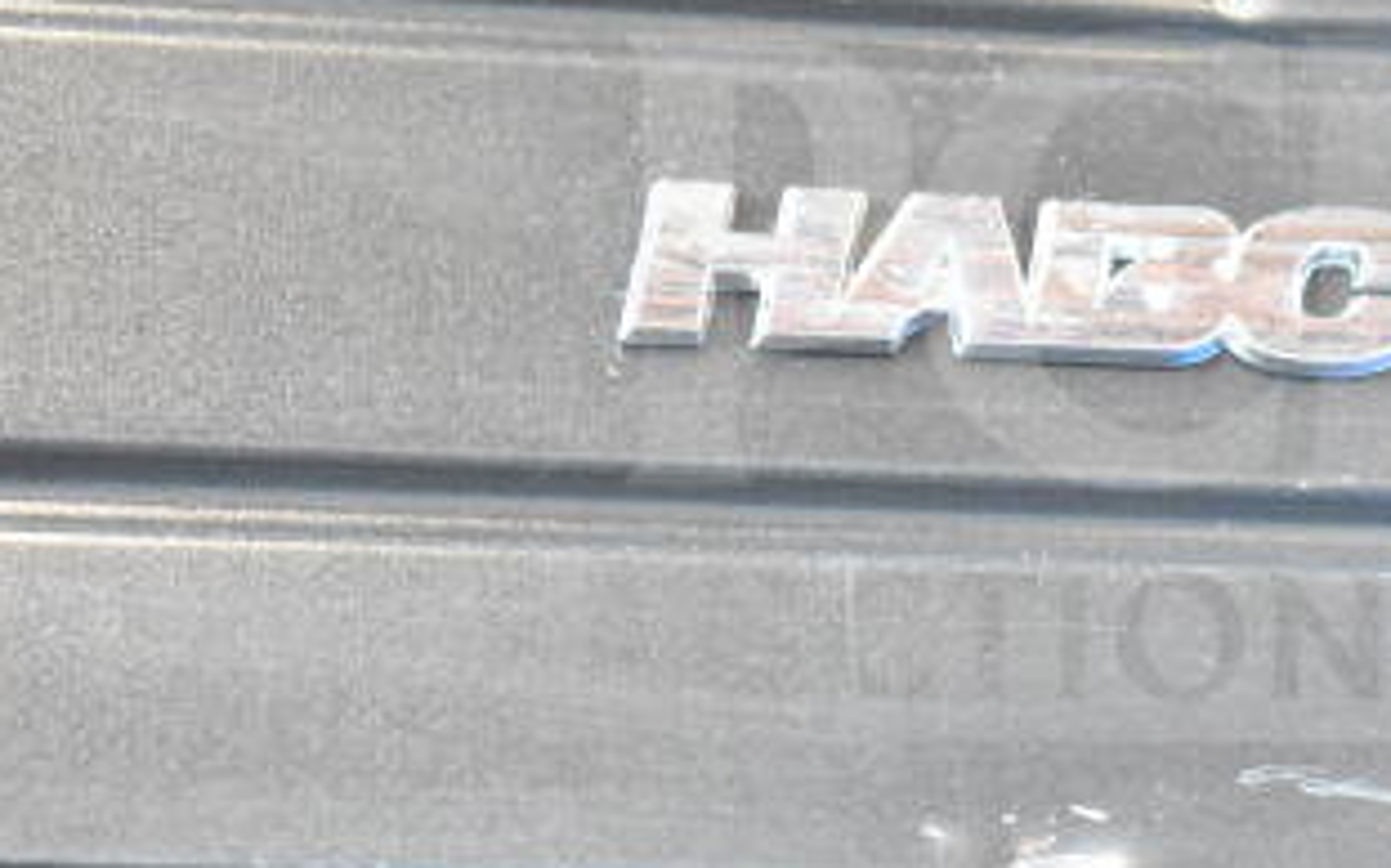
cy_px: 387
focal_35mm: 165
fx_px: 6252
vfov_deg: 7.9
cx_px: 1024
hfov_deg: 12.7
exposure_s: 1/100
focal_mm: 55
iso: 18000
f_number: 5.6
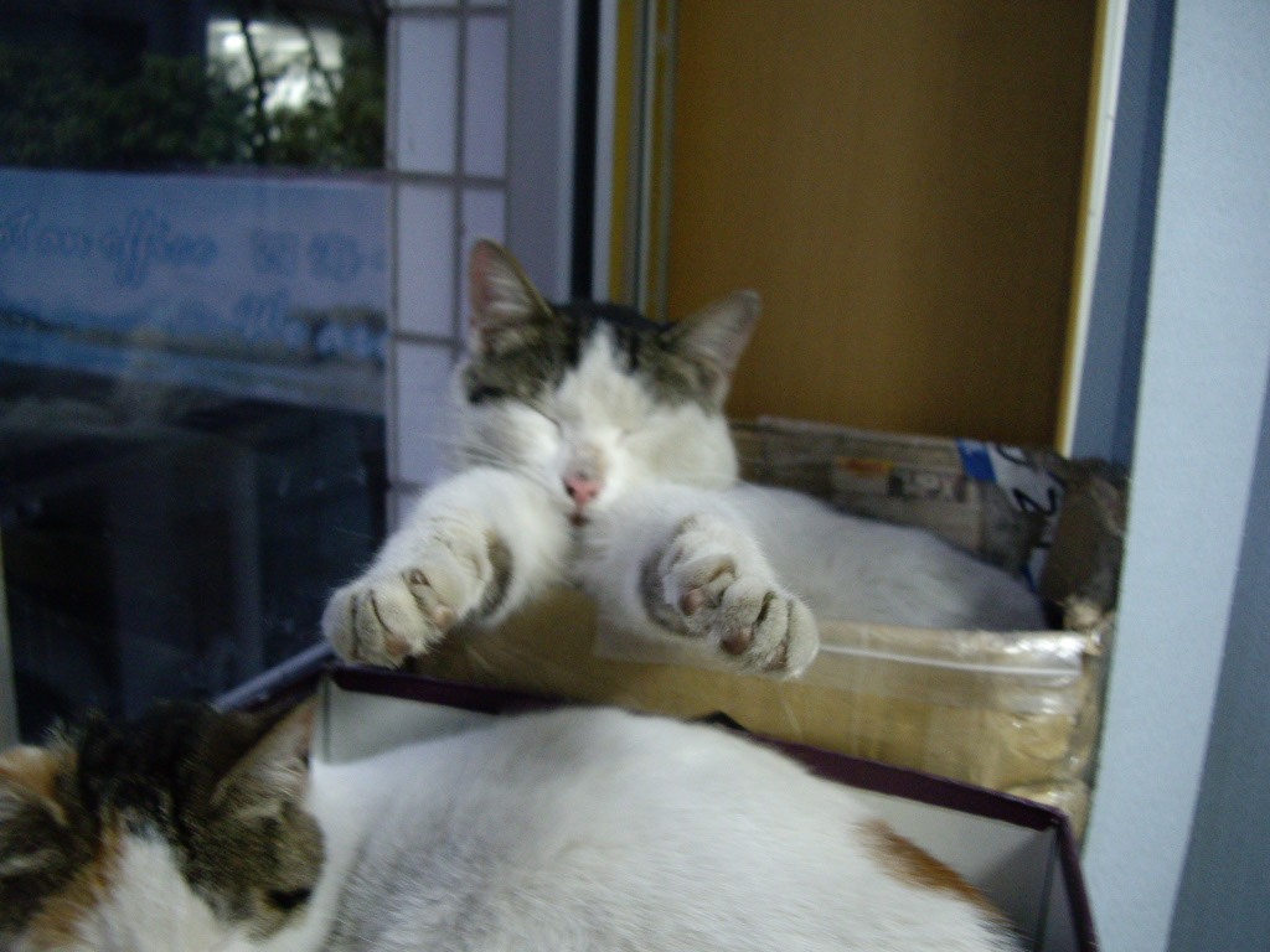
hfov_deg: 49.0
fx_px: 1394
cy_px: 476
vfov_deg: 37.7
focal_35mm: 38
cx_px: 635
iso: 400
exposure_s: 1/15
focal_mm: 7.9
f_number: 2.8
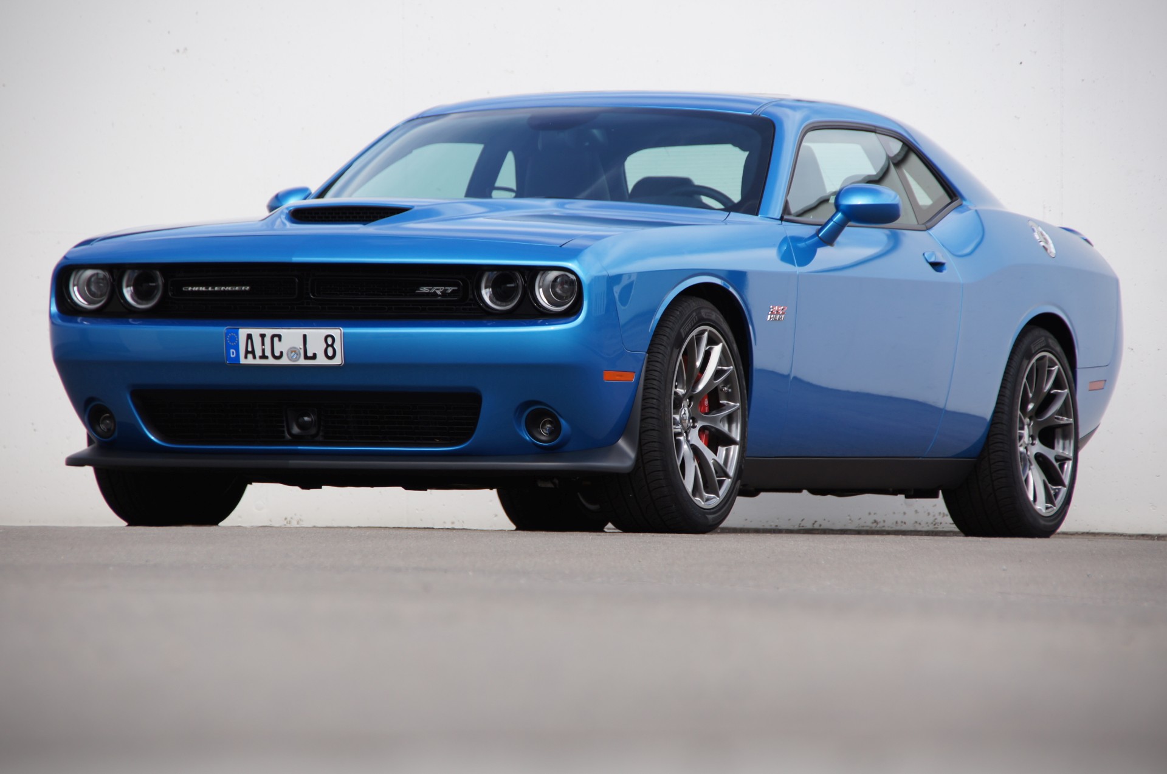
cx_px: 584
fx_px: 7283
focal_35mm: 225
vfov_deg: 6.1
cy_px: 387
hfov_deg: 9.2
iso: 100
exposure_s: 1/250
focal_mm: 150
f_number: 5.6
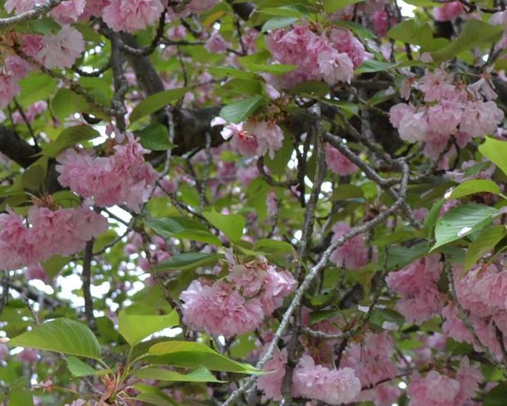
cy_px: 298
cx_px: 272
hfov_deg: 14.5
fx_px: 1996
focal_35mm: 133
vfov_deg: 11.6
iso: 140
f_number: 5.6
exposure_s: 1/125
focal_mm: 28
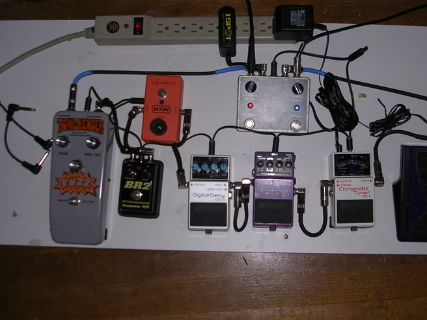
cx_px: 249
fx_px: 617
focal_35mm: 50
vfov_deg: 29.1
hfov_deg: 38.1
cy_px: 145
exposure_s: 1/60.1
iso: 50
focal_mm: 6.2
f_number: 2.9
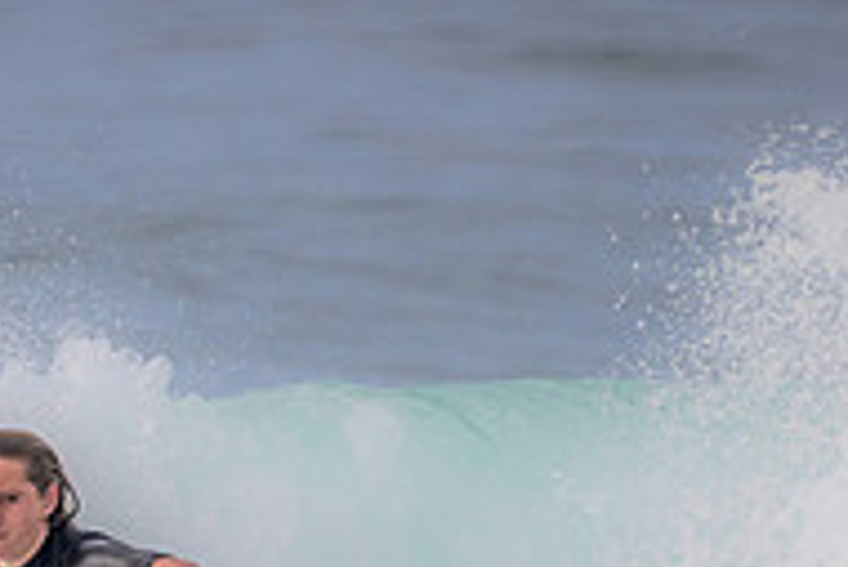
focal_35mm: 2209
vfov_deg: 0.6
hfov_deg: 0.9
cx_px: -119
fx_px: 52072
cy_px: 685
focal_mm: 660
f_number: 11
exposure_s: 1/2000
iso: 1100
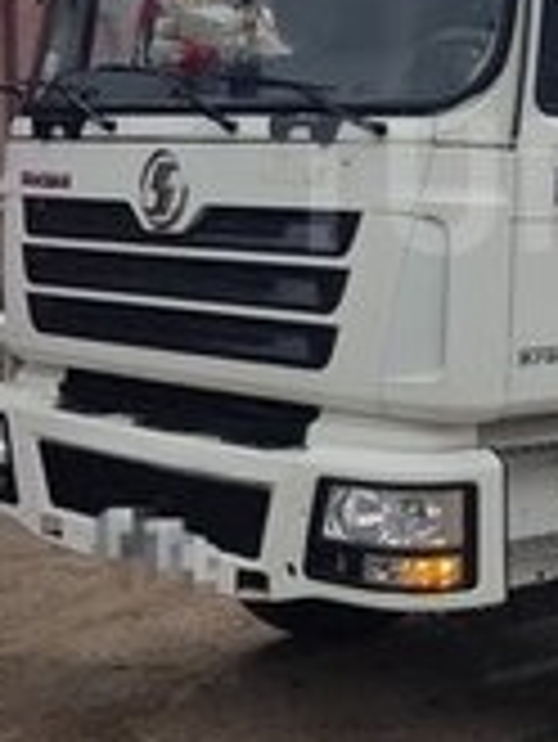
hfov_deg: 17.7
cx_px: 734
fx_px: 1674
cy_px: 184
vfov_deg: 24.7
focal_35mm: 78
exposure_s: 1/322
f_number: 1.7
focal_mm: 4.2
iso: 40
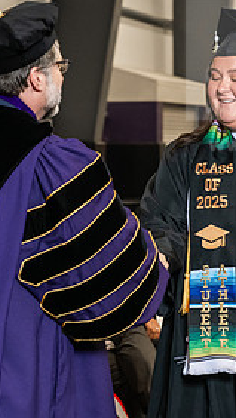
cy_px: 176
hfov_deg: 8.6
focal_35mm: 142
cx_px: 141
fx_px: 1577
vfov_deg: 15.1
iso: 2500
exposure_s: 1/200
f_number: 5
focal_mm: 66
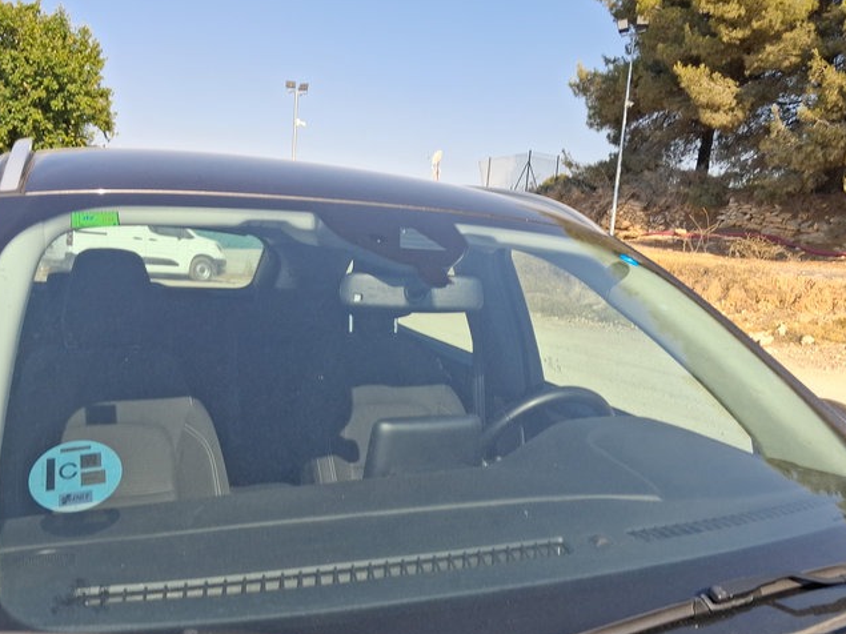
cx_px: 388
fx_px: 831
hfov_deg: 53.9
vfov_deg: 41.7
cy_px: 348
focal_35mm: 34
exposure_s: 1/460
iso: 20
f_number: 1.8
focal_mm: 4
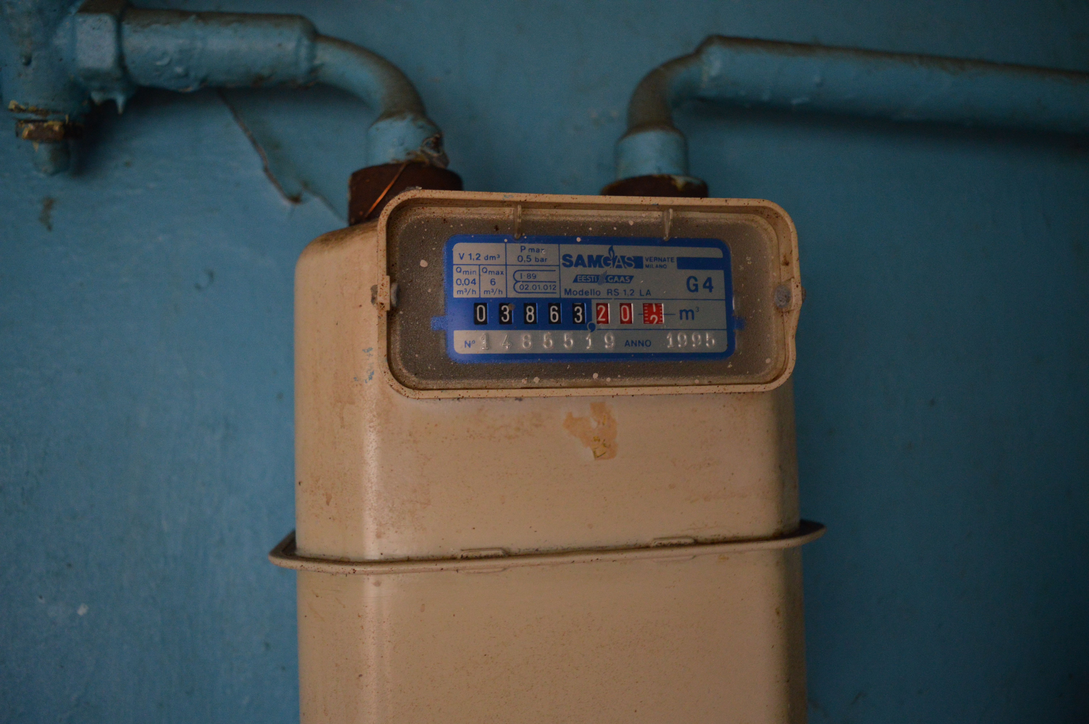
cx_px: 544
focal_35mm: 27
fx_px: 816
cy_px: 362
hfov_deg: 67.4
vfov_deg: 47.8
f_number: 3.5
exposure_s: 1/60
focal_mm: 18
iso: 1400
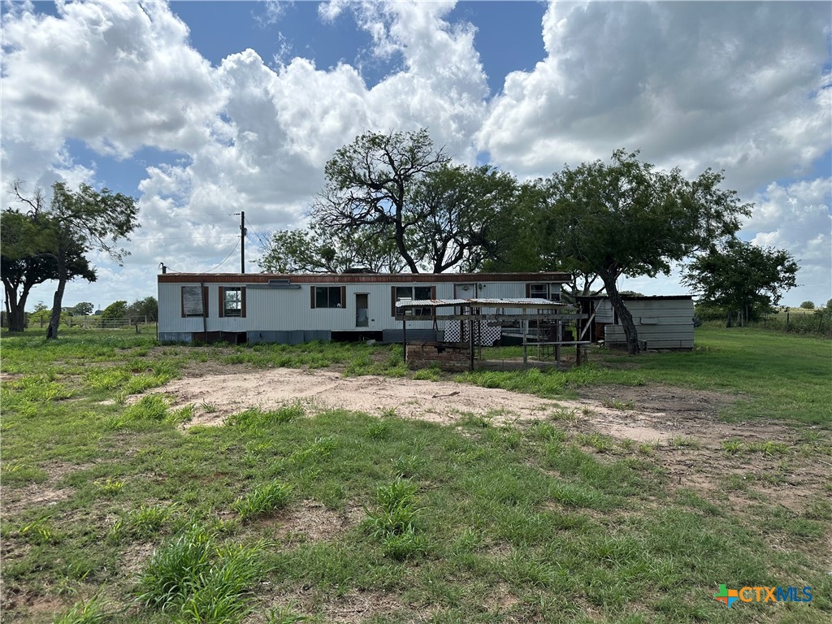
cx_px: 416
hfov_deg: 71.6
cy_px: 312
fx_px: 577
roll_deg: +1.6
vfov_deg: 56.8
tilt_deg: +1.7
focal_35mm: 24
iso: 80
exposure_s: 1/6211
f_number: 1.78
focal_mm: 6.86
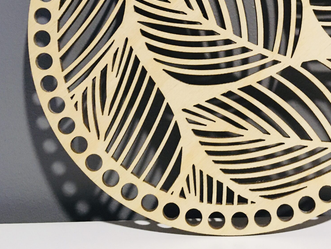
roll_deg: +0.5
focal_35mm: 50
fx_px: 478
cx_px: 205
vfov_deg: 28.4
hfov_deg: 38.0
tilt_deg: -7.5
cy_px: 42
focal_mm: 4.15
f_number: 2.2
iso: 200
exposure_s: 1/25
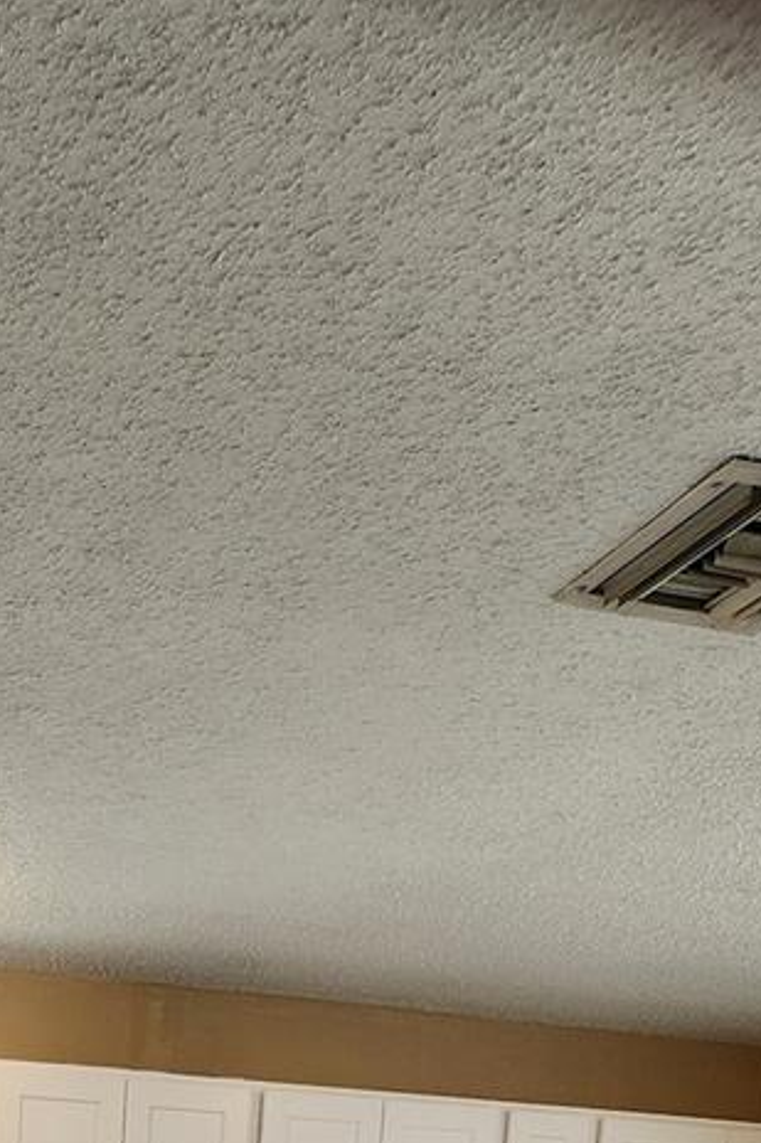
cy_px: 1456
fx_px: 1111
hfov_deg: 32.9
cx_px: -86
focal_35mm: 35
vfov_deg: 36.9
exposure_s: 1/60
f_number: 2.2
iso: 50
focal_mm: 1.7
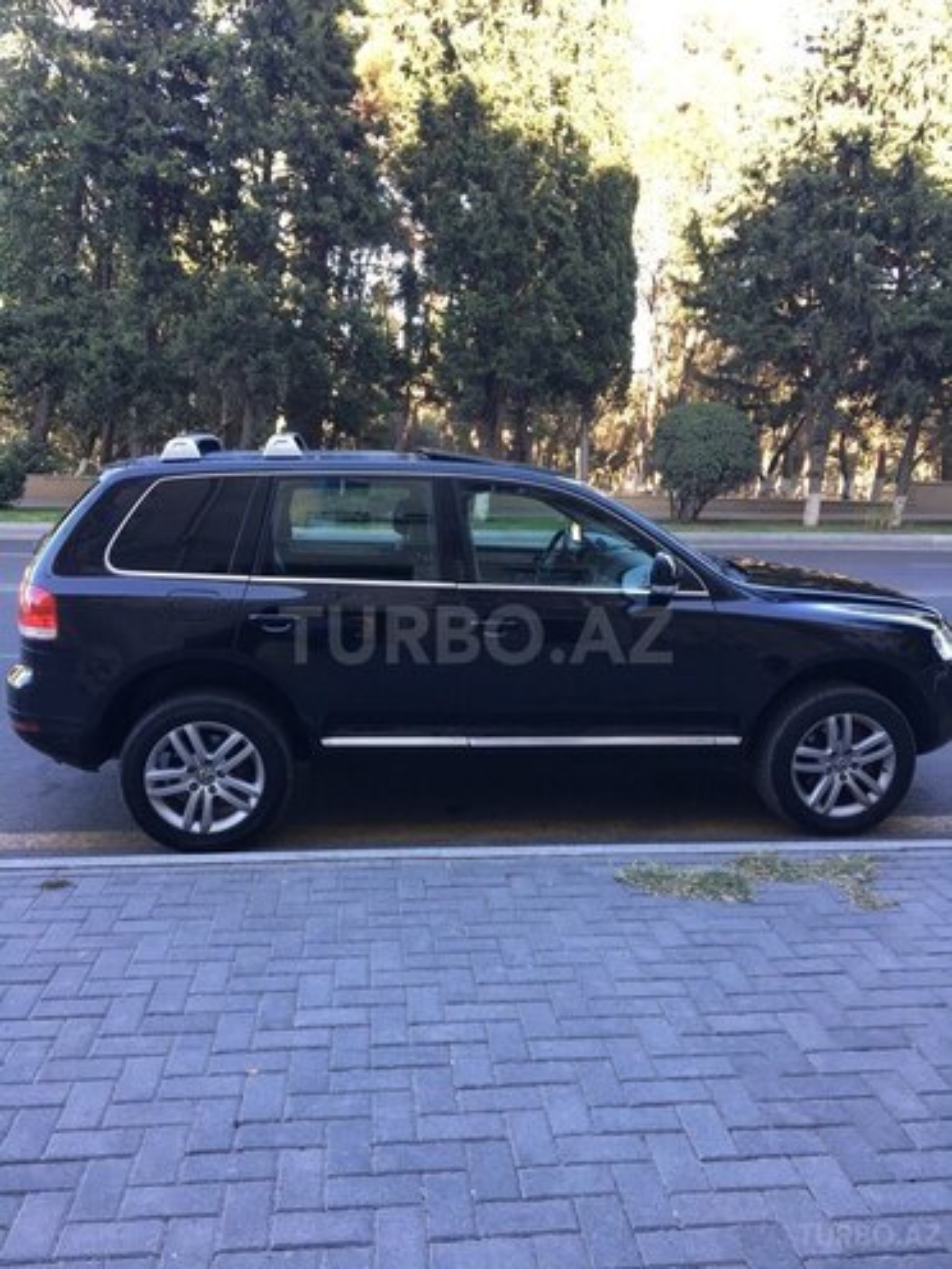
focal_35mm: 29
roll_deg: -1.1
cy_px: 634
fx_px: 1063
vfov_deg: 61.7
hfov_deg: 48.2
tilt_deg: -9.7
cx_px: 476
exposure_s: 1/100
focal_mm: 4.15
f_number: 2.2
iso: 40
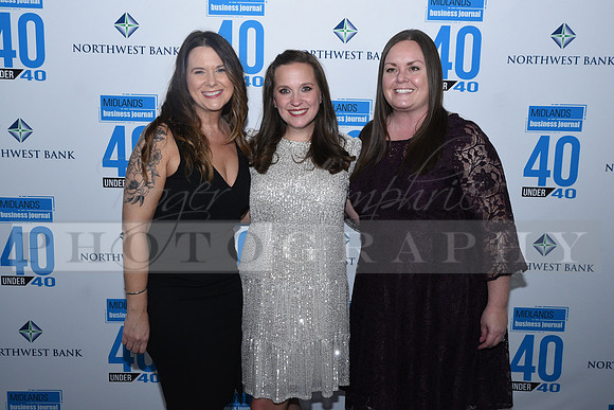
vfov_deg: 31.9
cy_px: 205
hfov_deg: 46.4
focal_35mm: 42
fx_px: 716
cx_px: 307
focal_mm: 42
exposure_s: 1/200
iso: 1400
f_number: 7.1
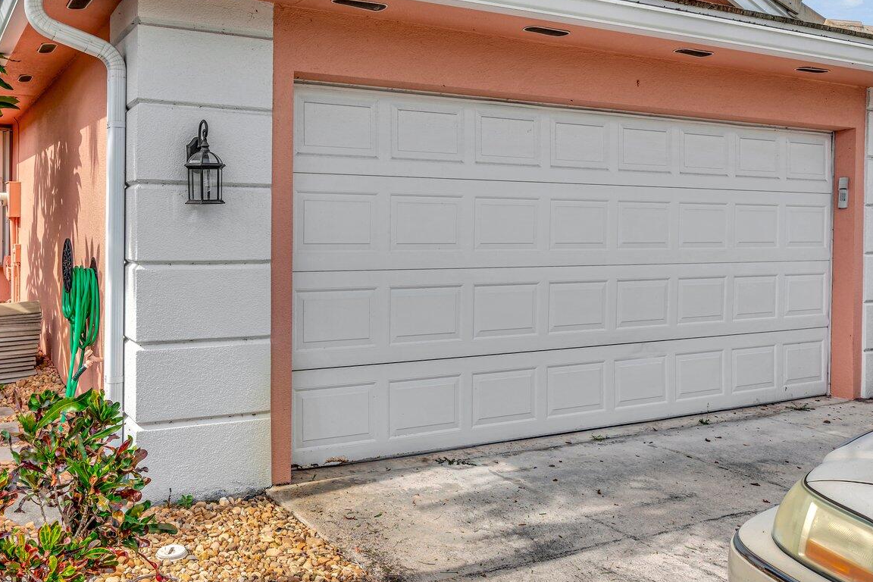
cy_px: 204
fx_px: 776
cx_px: 307
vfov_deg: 40.7
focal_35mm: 32
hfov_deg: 57.7
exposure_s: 1/320
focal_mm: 18
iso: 100
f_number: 5.6
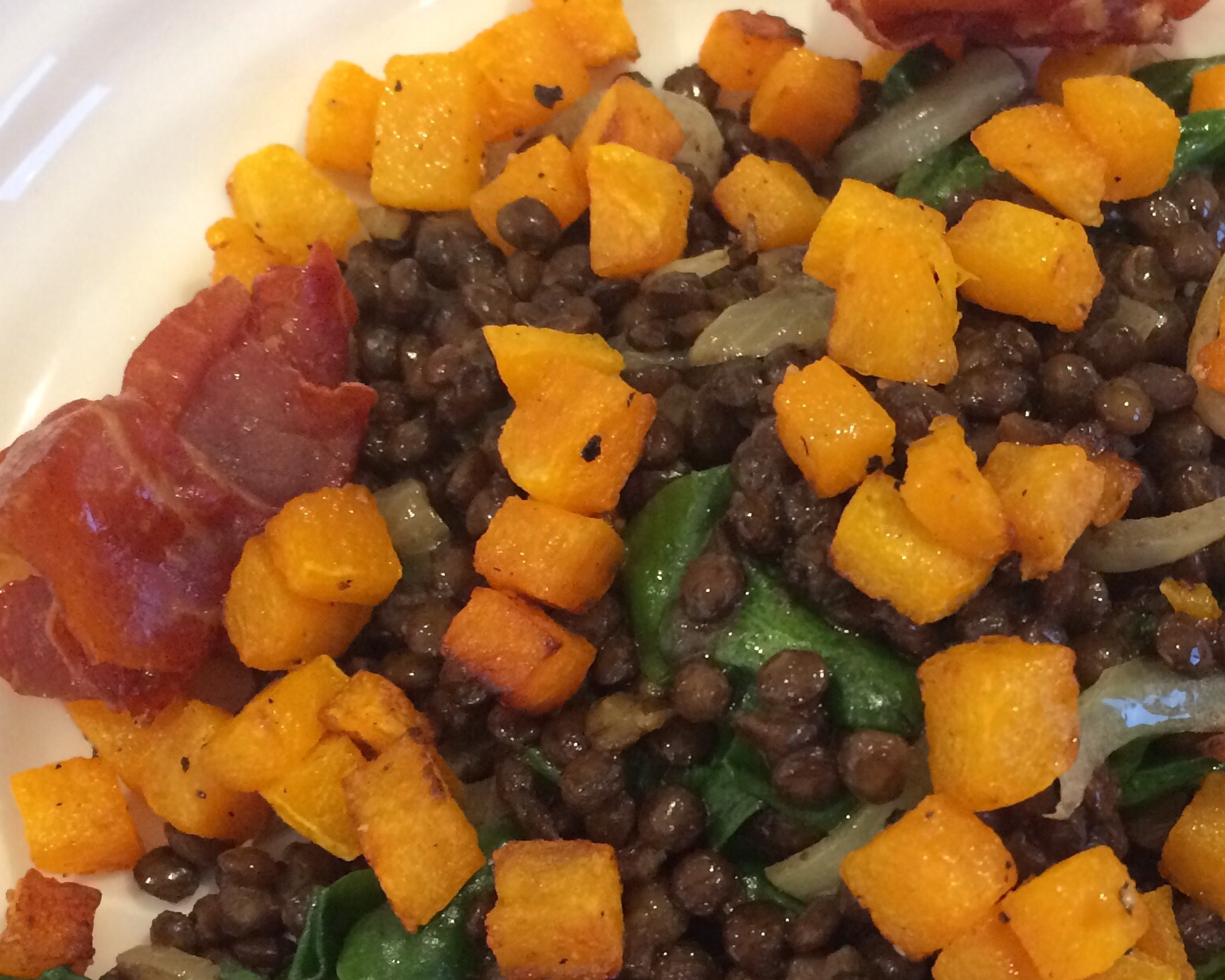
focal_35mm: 60
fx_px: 2175
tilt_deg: -67.5
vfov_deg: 25.2
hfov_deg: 30.9
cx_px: 926
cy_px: 685
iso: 320
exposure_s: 1/33
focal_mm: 4.15
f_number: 2.2
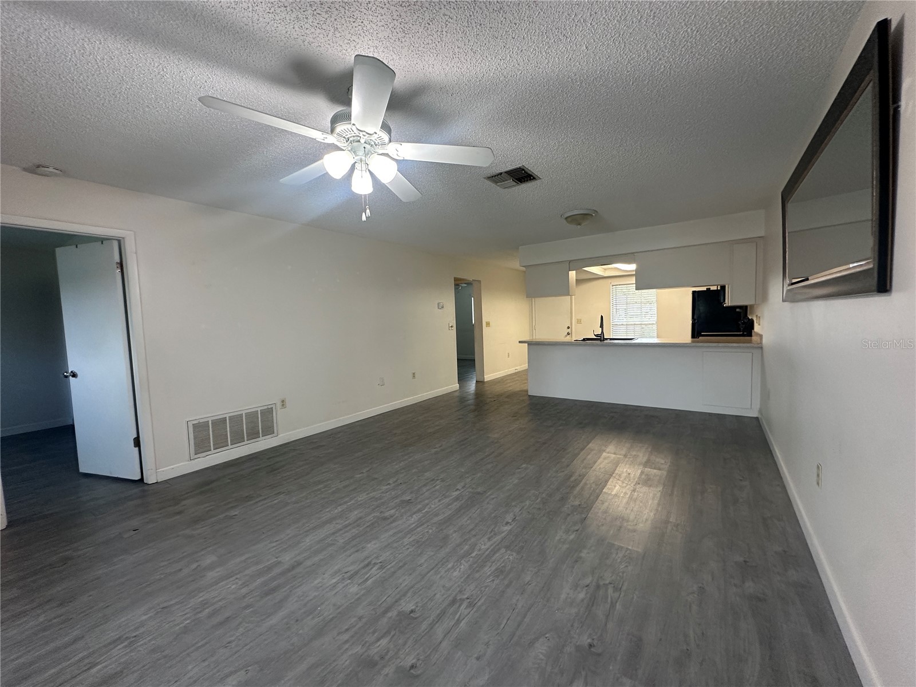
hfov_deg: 102.1
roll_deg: +1.8
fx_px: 370
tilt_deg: -4.3
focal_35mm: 14
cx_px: 458
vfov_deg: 85.7
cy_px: 344
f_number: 2.2
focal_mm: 2.22
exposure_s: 1/60
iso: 200
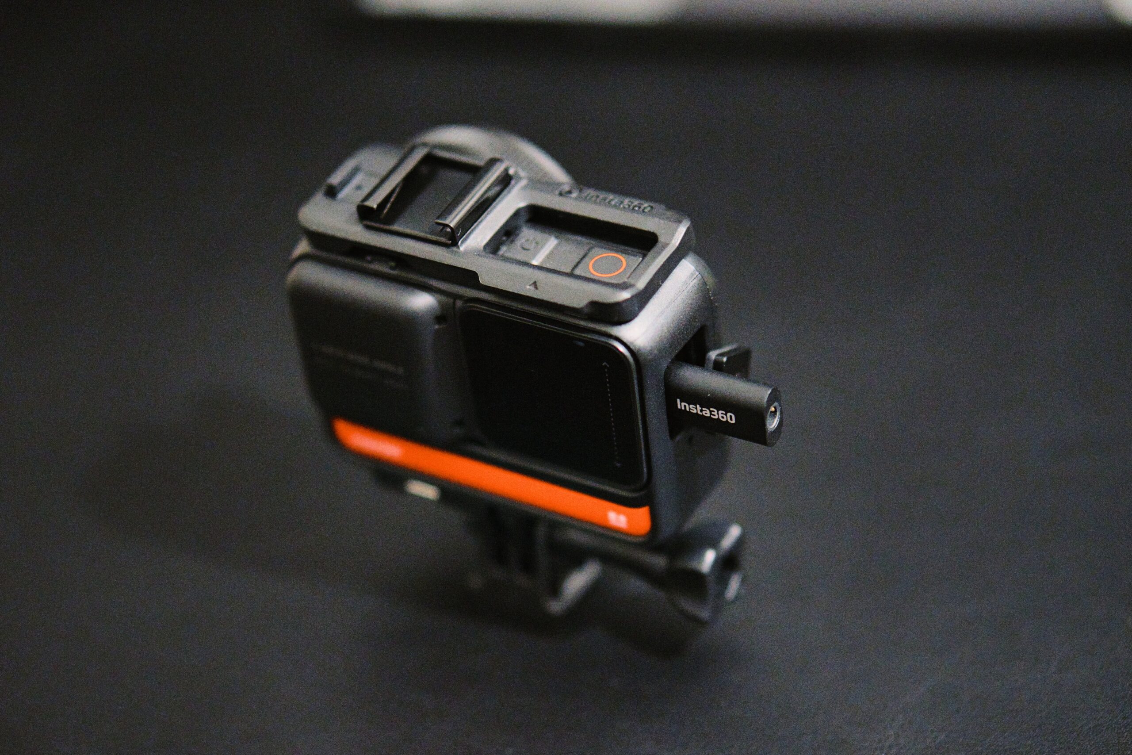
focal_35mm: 75
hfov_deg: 27.0
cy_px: 378
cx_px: 566
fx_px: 2358
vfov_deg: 18.2
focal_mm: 50
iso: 6400
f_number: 1.8
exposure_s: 1/125
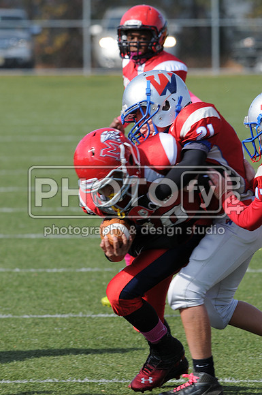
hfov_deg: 3.0
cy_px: 198
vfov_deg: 4.6
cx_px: 131
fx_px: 4927
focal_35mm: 450
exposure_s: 1/500
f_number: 8
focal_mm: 300
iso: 200
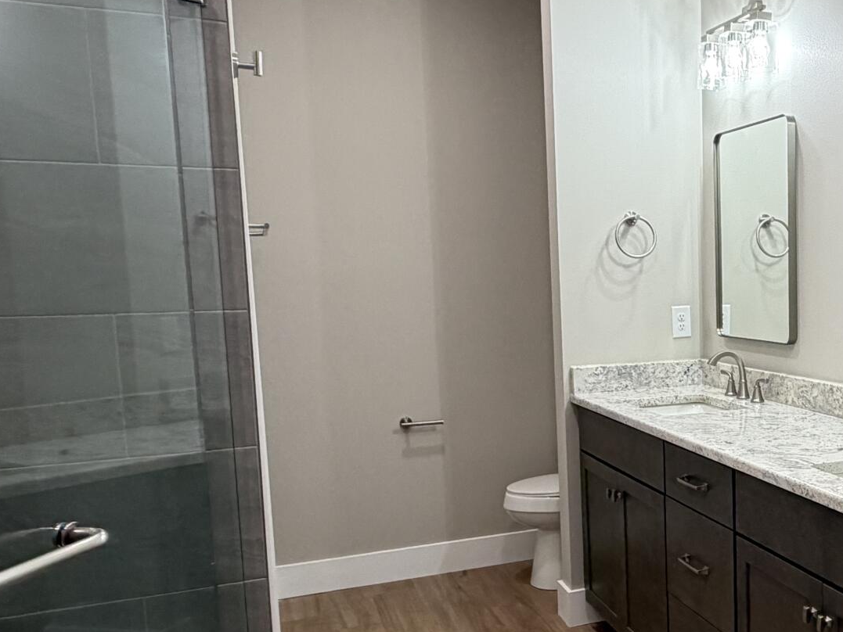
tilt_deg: -7.5
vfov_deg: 36.7
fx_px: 950
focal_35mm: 39
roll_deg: +1.2
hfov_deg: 43.6
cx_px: 763
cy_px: 382
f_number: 2.2
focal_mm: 2.22
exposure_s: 1/120
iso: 250
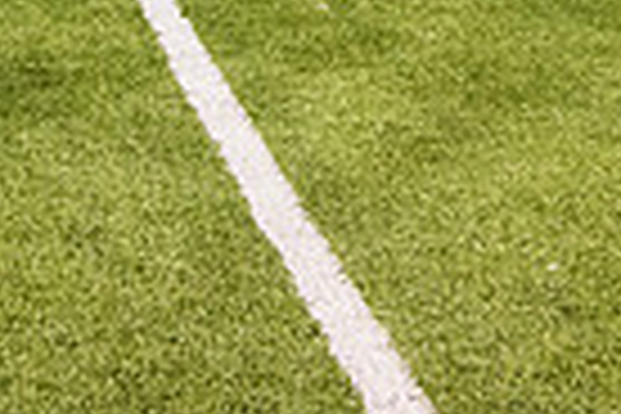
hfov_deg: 12.1
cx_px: 32
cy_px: -443
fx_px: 2898
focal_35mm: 168
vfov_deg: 7.8
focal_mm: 40
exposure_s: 1/320
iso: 5000
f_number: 5.6
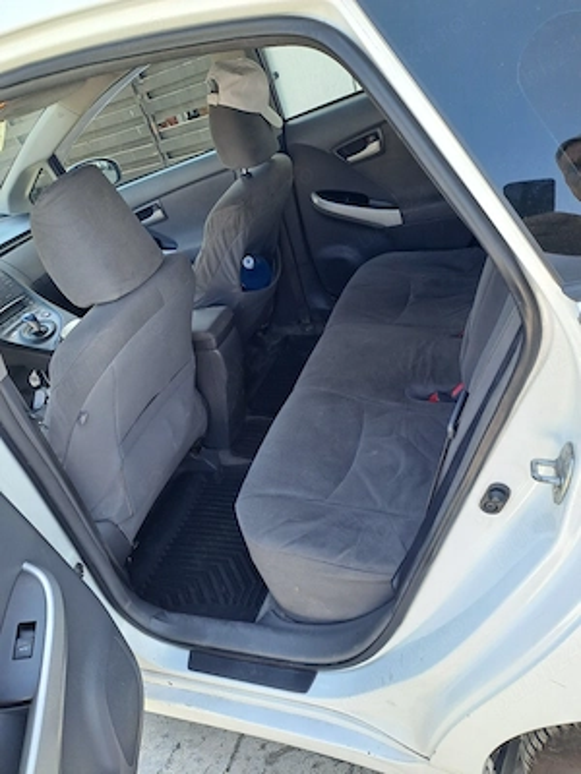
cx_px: 290
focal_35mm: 25
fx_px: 559
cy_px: 387
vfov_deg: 69.4
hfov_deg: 54.9
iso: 32
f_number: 1.8
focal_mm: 4.65
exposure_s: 1/137
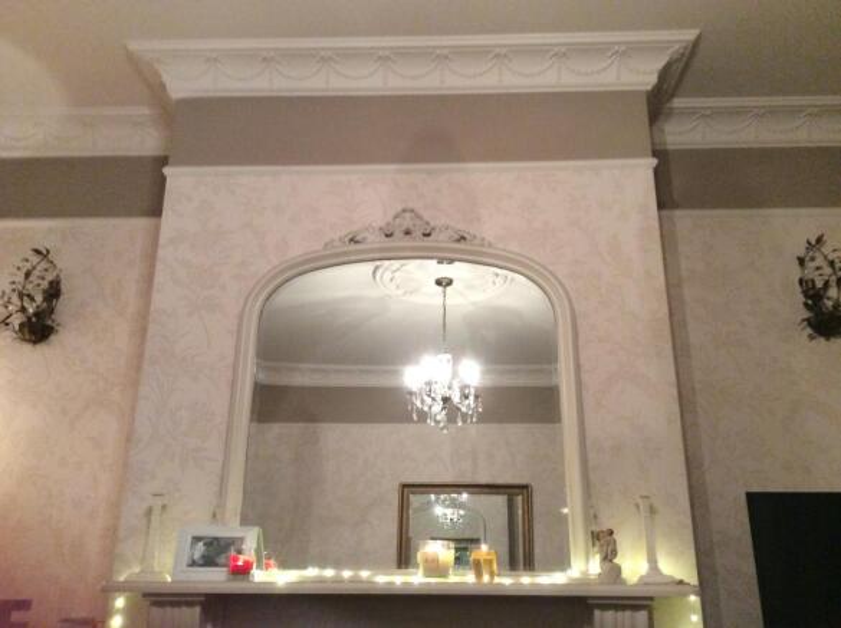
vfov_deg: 44.1
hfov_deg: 56.9
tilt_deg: +20.1
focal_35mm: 32
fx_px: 776
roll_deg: +0.6
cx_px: 420
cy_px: 314
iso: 200
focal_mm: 3.3
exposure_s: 1/25
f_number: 2.4
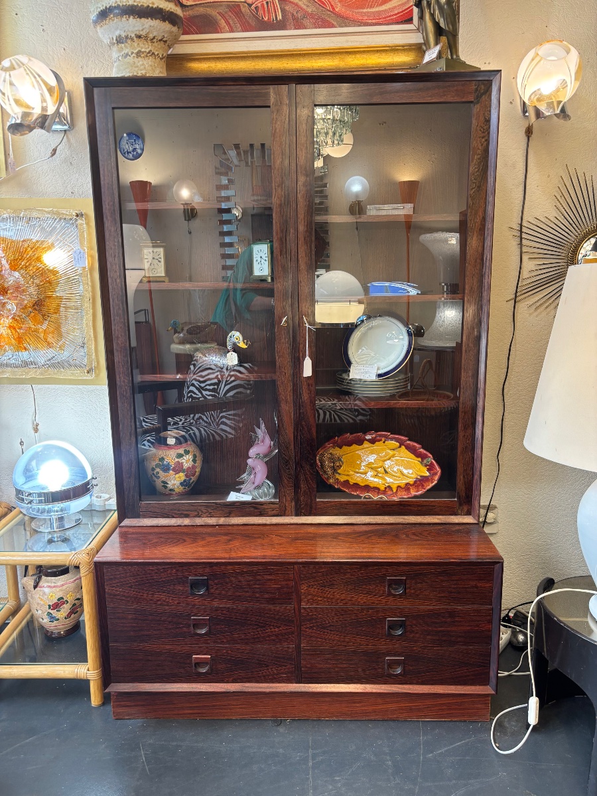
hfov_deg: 53.1
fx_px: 598
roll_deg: -0.5
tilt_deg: -11.9
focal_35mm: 26
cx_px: 298
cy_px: 398
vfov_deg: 67.3
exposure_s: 1/50
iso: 100
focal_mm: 5.96
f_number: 1.6
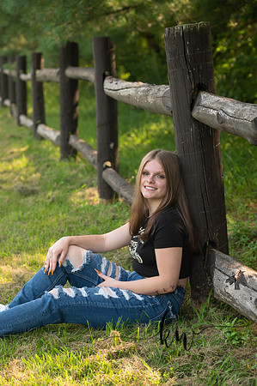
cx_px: 128
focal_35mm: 95
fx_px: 1020
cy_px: 193
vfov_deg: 21.5
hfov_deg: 14.4
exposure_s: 1/200
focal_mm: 95
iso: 400
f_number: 4.5
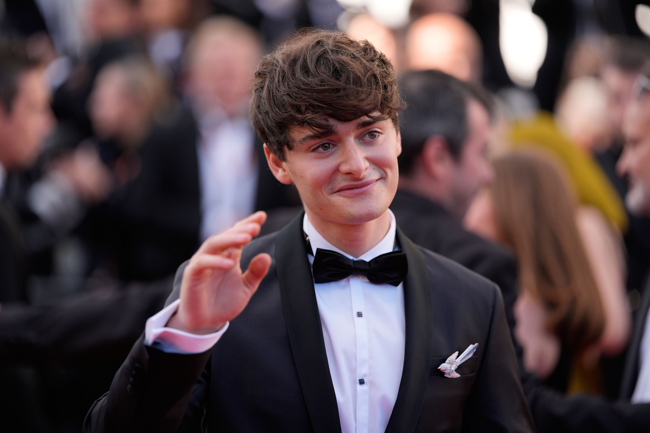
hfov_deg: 13.7
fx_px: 2708
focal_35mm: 150
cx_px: 325
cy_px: 216
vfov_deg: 9.1
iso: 400
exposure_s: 1/2000
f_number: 2
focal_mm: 150
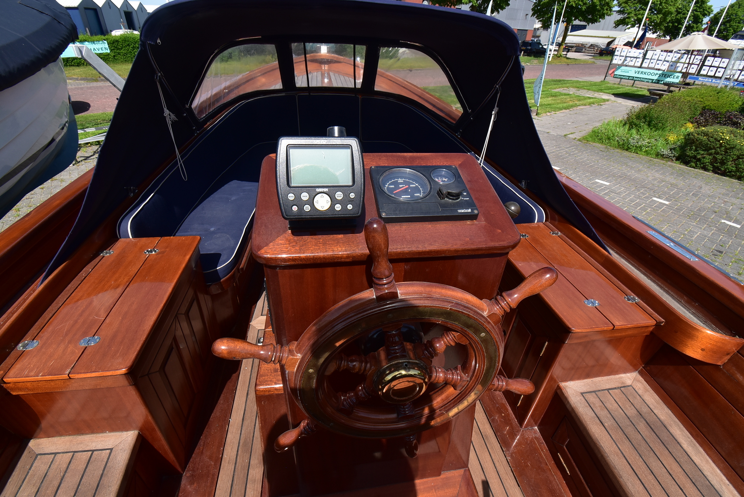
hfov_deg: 100.3
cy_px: 248
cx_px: 372
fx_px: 310
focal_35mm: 15
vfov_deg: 77.4
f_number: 11
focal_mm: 10
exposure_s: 1/400
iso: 400
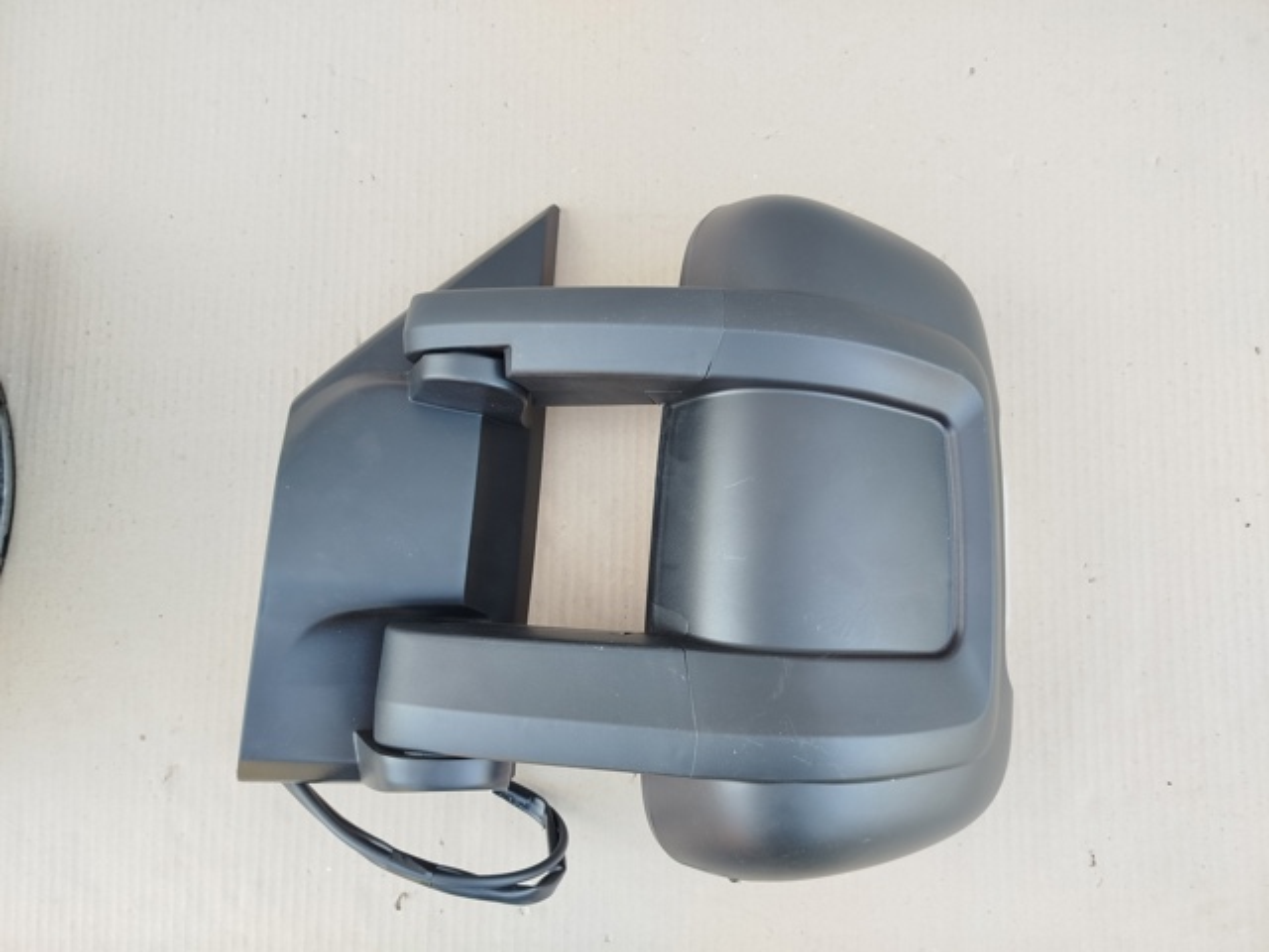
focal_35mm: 24
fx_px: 880
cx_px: 634
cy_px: 476
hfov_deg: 71.6
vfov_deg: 56.8
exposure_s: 1/50
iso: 64
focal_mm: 5.31
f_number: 1.7
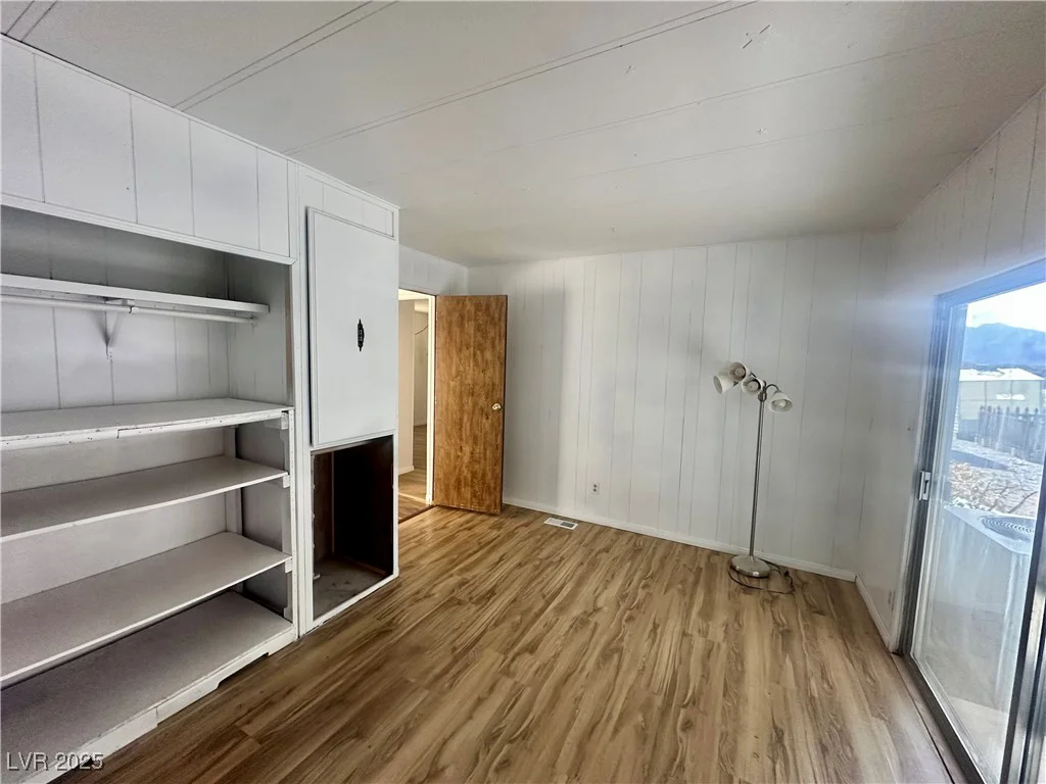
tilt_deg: -3.5
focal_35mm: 14
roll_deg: -1.5
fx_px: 423
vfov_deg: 85.7
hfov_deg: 102.1
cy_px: 392
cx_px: 523
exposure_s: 1/99
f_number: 2.2
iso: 250
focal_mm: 2.22
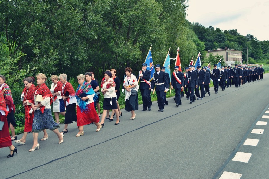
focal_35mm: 31
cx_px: 137
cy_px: 88
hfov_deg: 60.3
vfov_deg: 42.3
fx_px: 232
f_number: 5.6
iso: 100
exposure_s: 1/125
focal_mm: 20
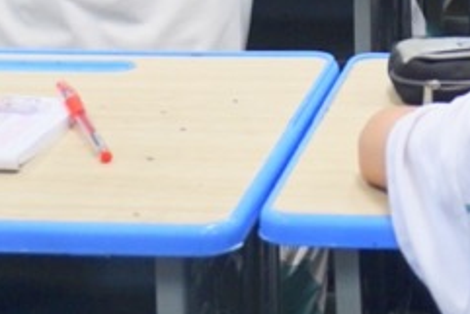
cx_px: 581
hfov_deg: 10.6
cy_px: -502
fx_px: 2495
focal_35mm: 191
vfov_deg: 6.7
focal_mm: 24
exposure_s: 1/60
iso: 200
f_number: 4.5
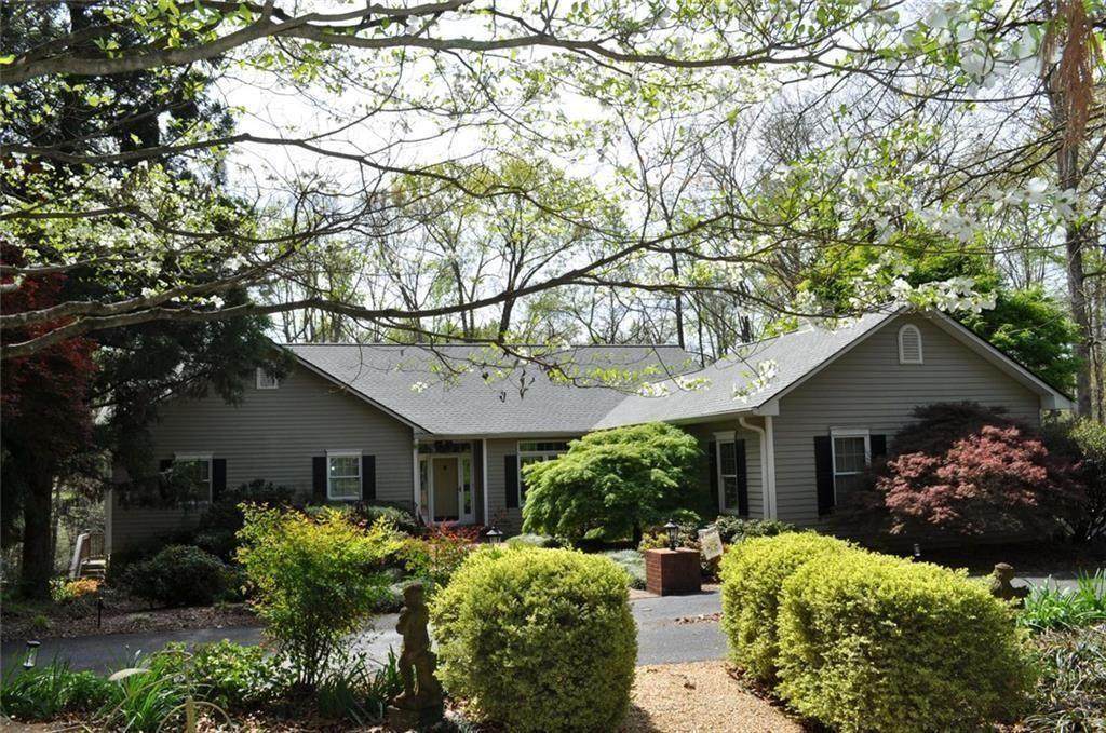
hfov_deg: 67.5
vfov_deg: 47.8
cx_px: 553
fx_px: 828
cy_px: 366
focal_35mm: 27
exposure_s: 1/200
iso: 200
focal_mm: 18
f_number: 13
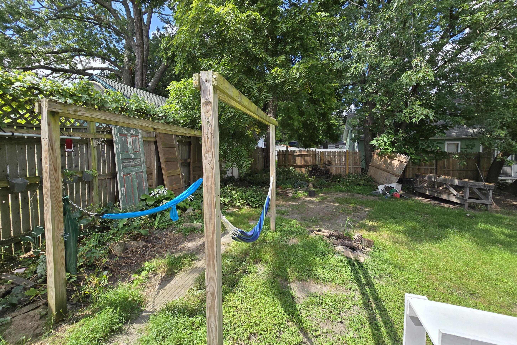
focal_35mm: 14
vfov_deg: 81.0
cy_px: 156
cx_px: 261
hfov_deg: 104.2
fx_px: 201
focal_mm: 2.2
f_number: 2.2
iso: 50
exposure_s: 1/775
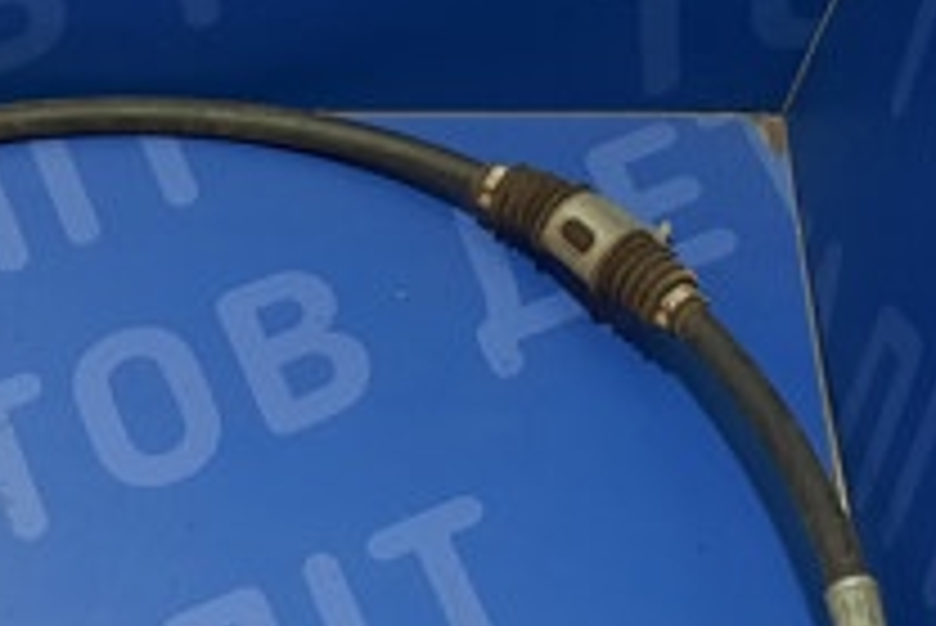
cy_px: 1063
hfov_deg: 23.9
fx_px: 2081
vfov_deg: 15.2
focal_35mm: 80
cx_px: -58
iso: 250
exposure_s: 1/33
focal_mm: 4.6
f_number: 2
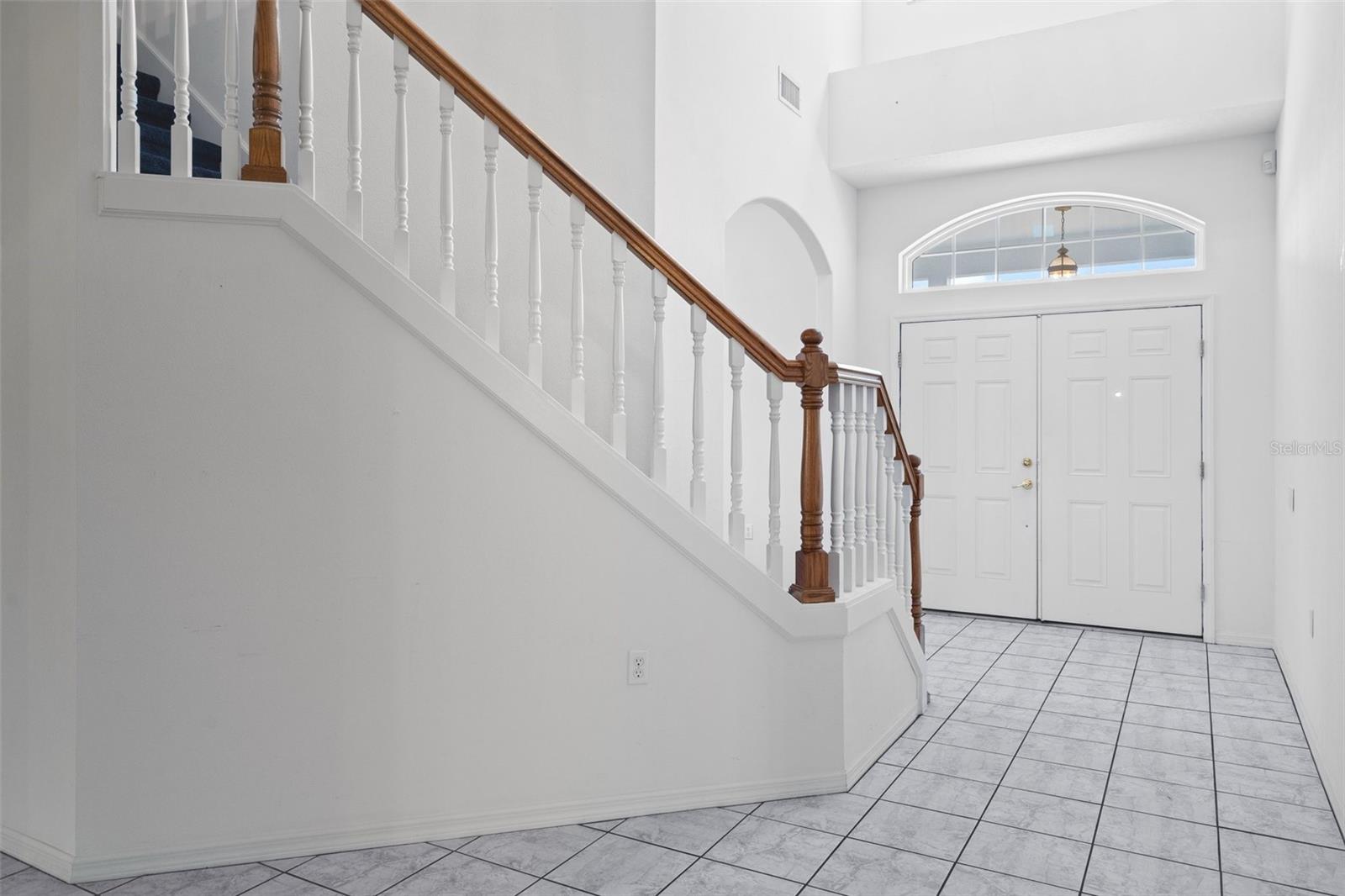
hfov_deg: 76.1
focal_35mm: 23
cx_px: 672
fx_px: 859
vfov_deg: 55.1
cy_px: 448
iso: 640
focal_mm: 23
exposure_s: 1/1.67
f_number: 8
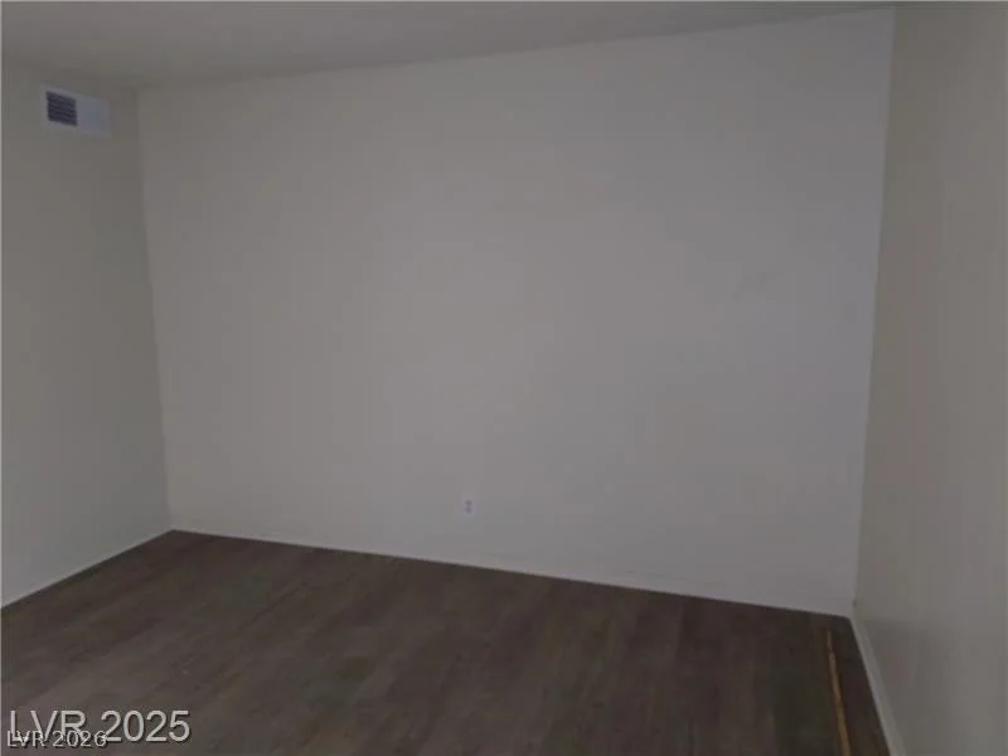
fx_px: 728
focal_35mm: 25
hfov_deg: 69.4
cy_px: 378
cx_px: 504
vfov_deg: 54.9
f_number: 1.8
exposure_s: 1/30
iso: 400
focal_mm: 4.69
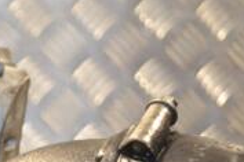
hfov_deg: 13.8
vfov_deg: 9.4
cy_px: 228
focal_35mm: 142
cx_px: -87
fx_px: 962
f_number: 4.5
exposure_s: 1/60
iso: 400
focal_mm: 28
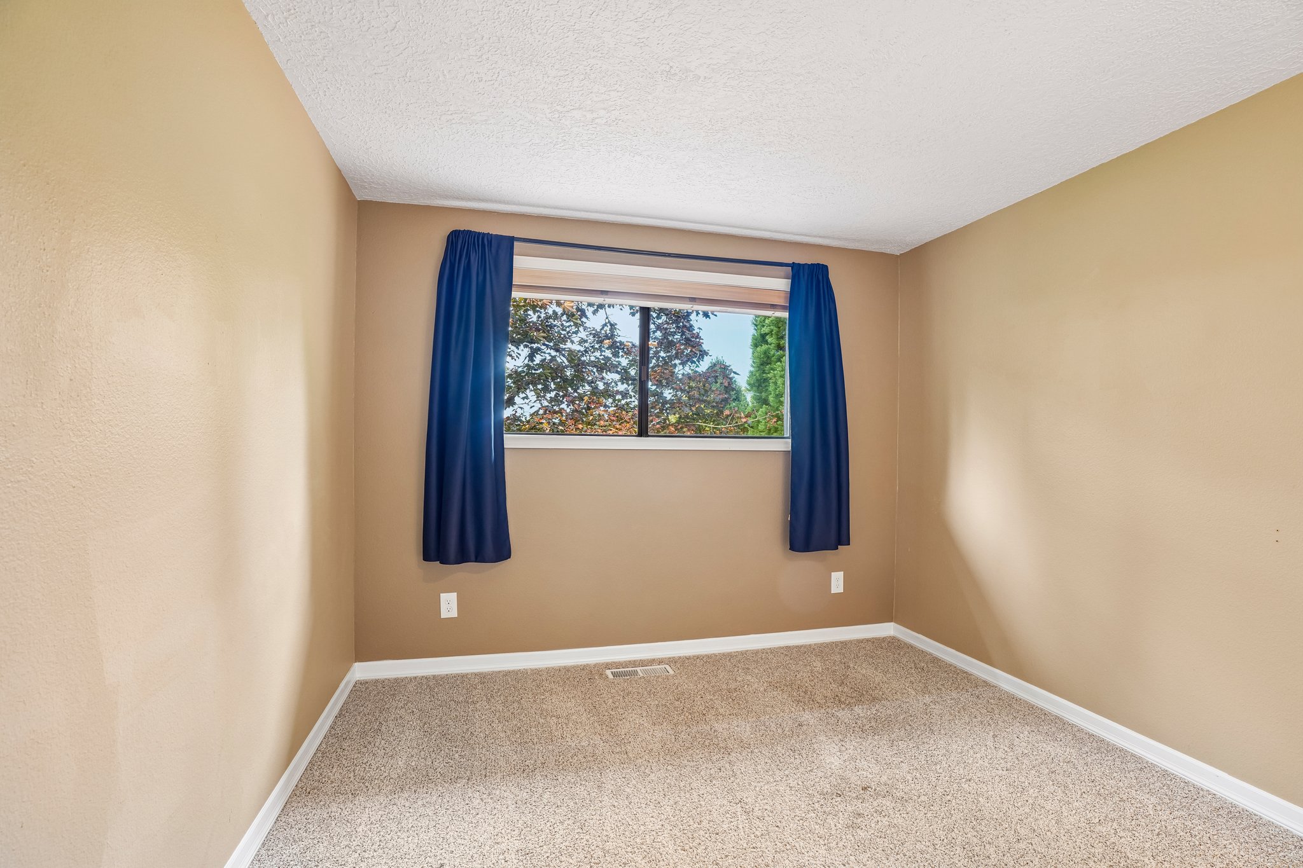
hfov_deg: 96.7
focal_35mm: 16
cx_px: 652
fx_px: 579
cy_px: 434
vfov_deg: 73.7
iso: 400
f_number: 8
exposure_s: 1/8
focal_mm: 16
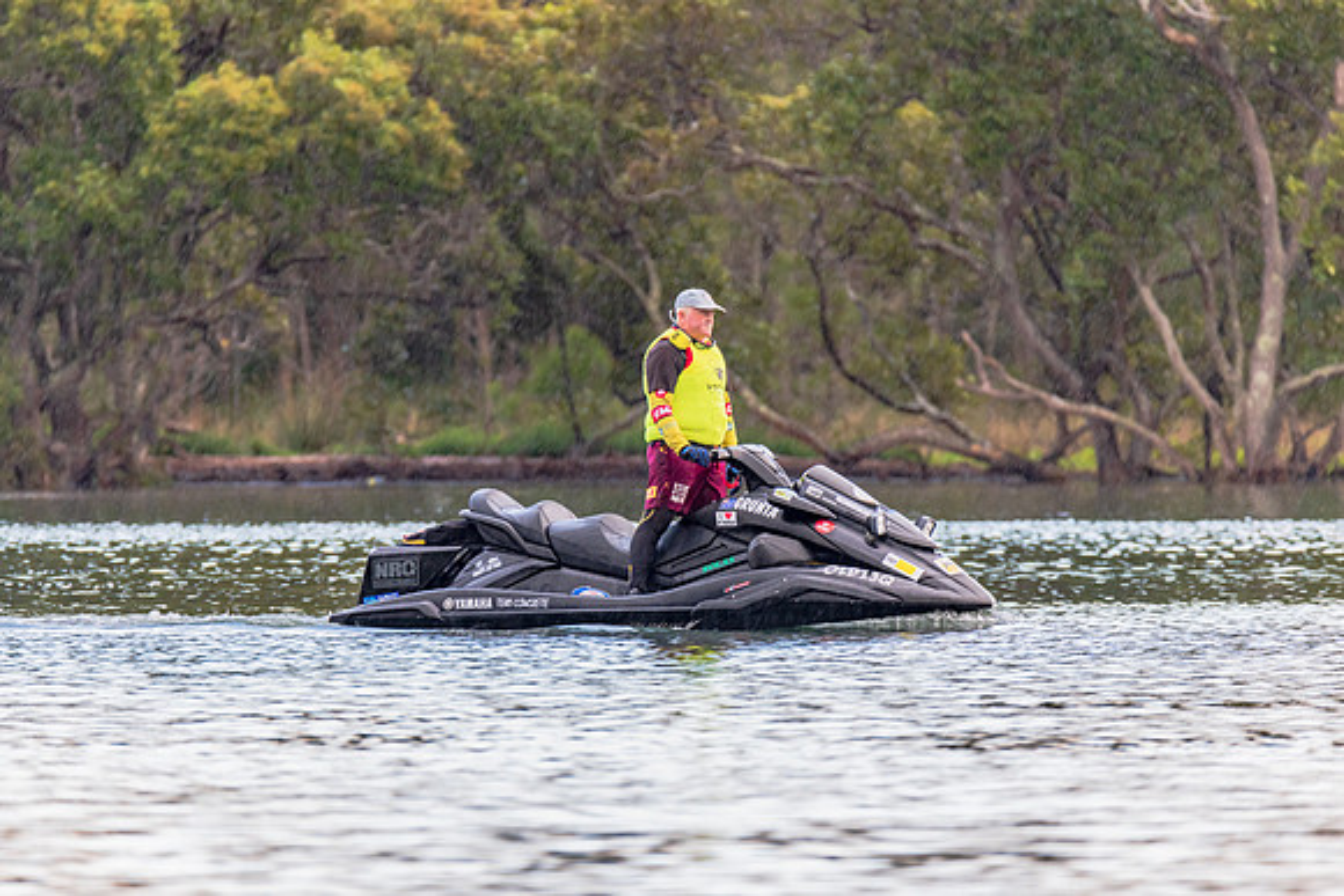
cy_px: 449
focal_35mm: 553
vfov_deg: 2.5
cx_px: 648
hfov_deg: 3.7
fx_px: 20652
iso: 800
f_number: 6.3
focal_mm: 500
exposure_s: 1/160
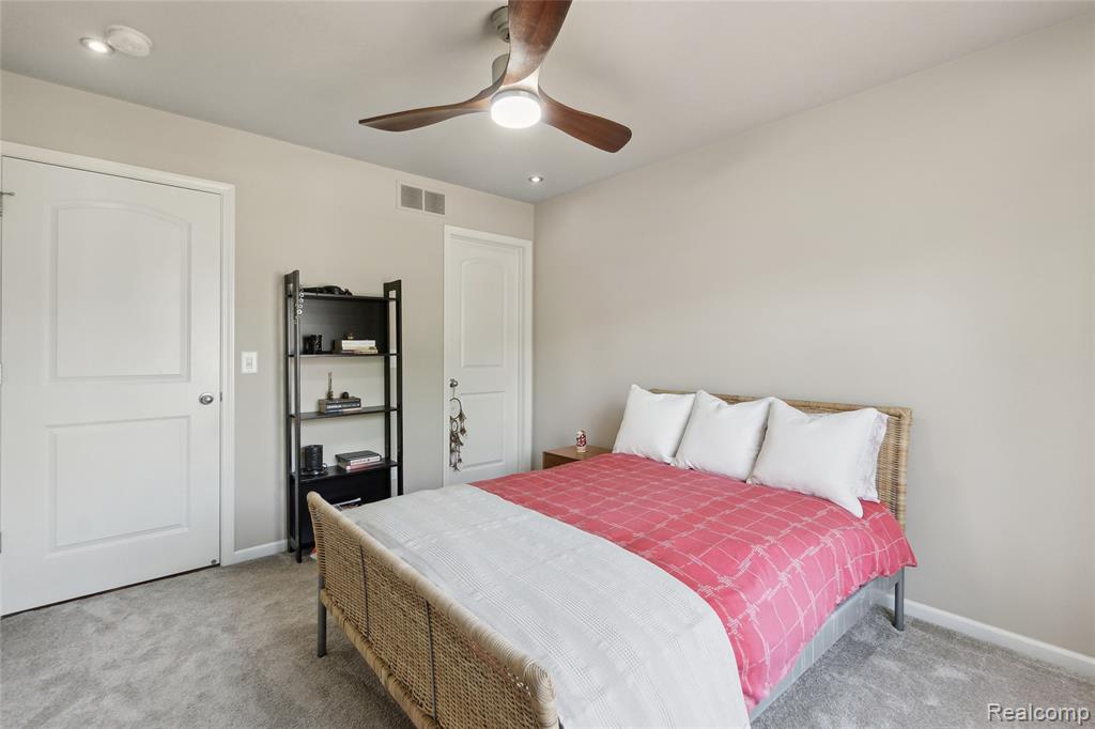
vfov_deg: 77.3
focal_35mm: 15
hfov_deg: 100.4
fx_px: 456
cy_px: 364
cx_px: 548
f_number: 8
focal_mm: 10
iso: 400
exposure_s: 1/20
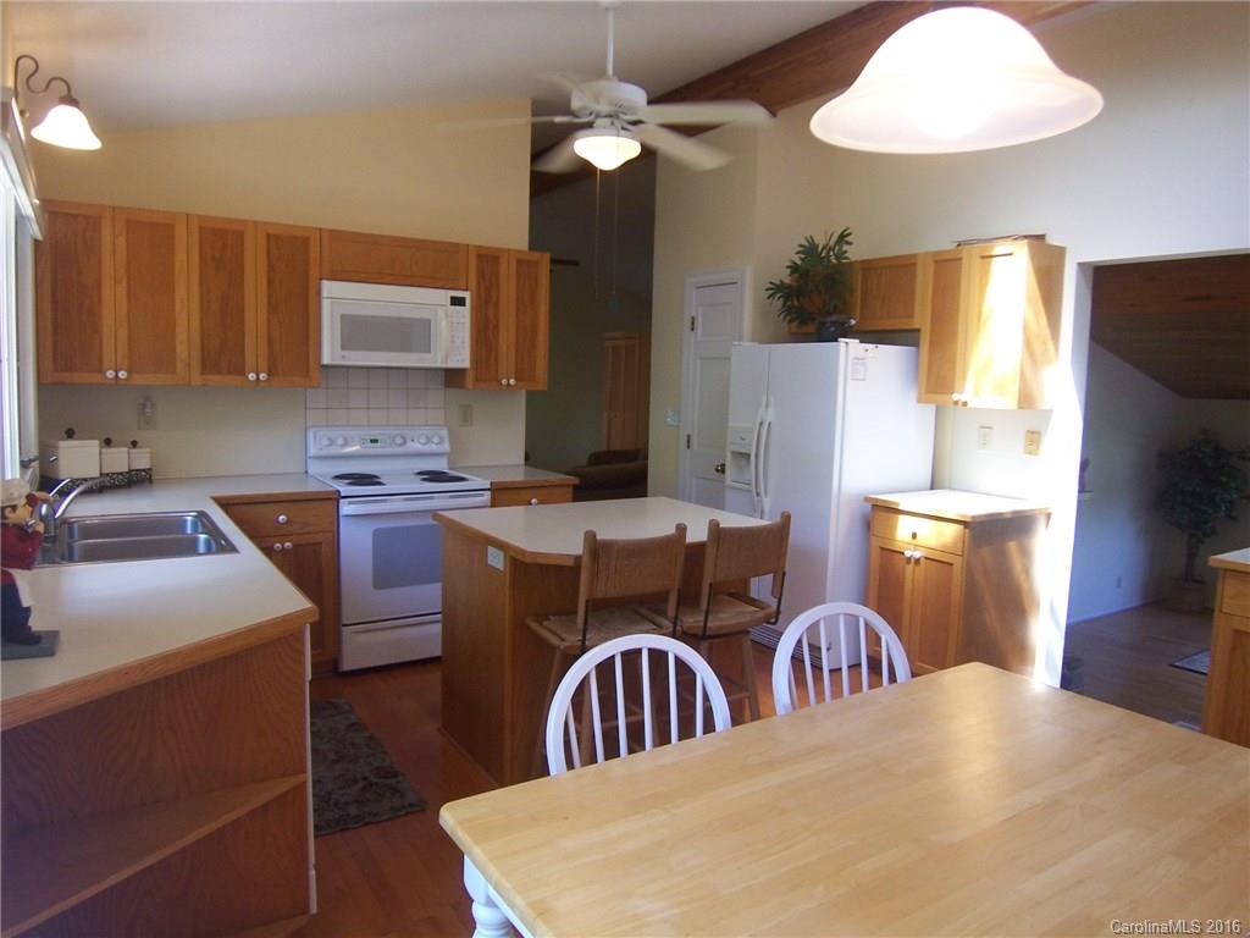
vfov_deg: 58.9
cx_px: 625
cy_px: 469
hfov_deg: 73.9
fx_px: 831
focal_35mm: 23
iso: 100
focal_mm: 3.8
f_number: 2.8
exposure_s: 1/30
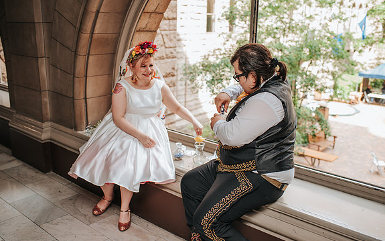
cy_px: 128
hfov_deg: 54.0
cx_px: 191
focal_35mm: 36
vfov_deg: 35.3
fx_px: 378
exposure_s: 1/200
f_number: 3.2
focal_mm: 35
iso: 250
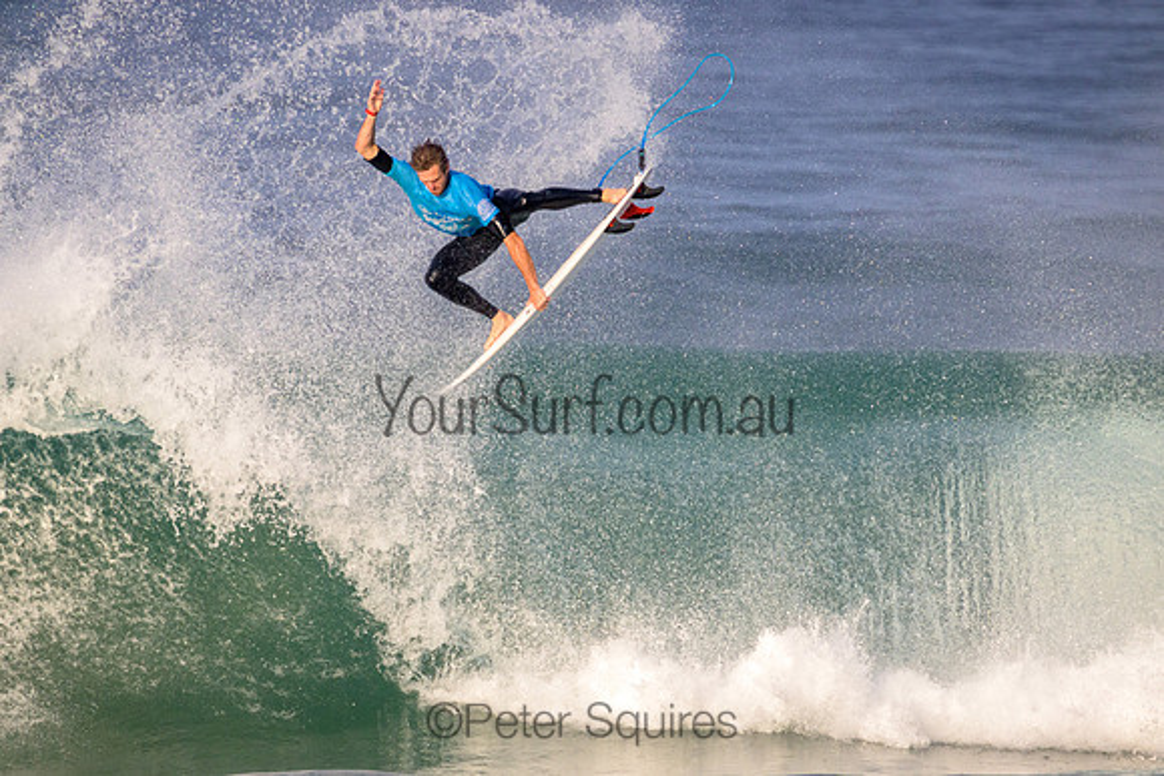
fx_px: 27077
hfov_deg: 2.5
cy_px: 406
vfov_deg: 1.6
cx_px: 609
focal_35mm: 837
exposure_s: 1/2000
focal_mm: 800
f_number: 11
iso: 2000
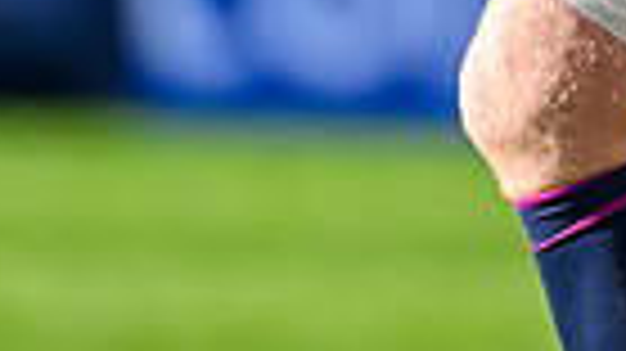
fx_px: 47695
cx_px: 818
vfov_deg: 0.4
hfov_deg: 0.8
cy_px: -558
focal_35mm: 2875
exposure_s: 1/2000
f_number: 4
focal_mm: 560
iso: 500
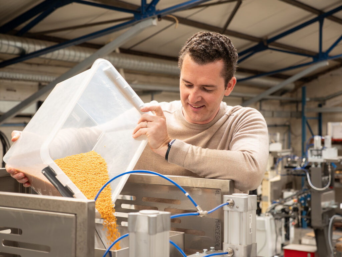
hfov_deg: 30.3
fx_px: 632
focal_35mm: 64
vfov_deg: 22.9
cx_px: 171
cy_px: 128
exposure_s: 1/250
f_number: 2.8
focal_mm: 32
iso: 1000
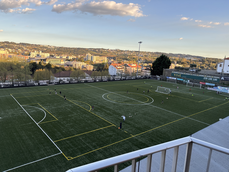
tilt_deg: -9.4
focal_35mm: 26
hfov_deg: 67.3
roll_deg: -3.7
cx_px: 114
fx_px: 172
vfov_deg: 53.1
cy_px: 86
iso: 50
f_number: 1.6
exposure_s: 1/679
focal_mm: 5.96
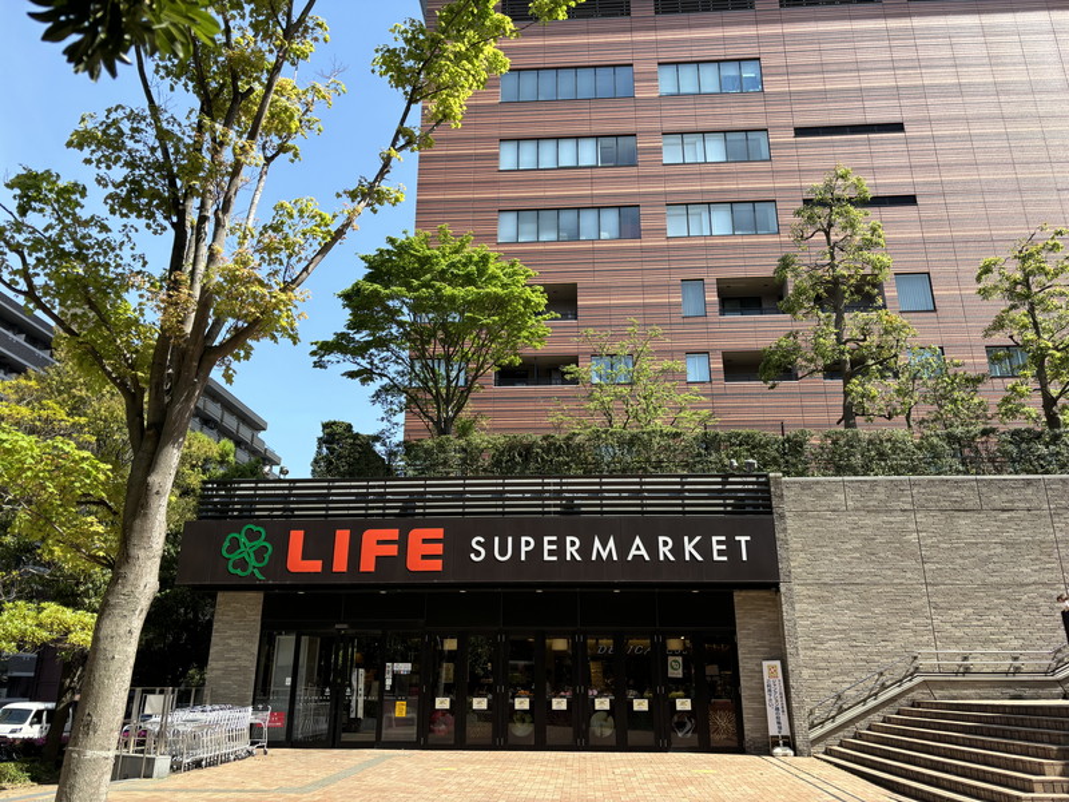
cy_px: 401
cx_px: 534
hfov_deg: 67.3
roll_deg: -0.3
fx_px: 803
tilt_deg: +20.2
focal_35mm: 26
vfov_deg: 53.1
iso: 50
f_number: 1.6
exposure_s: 1/1126
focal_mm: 5.96
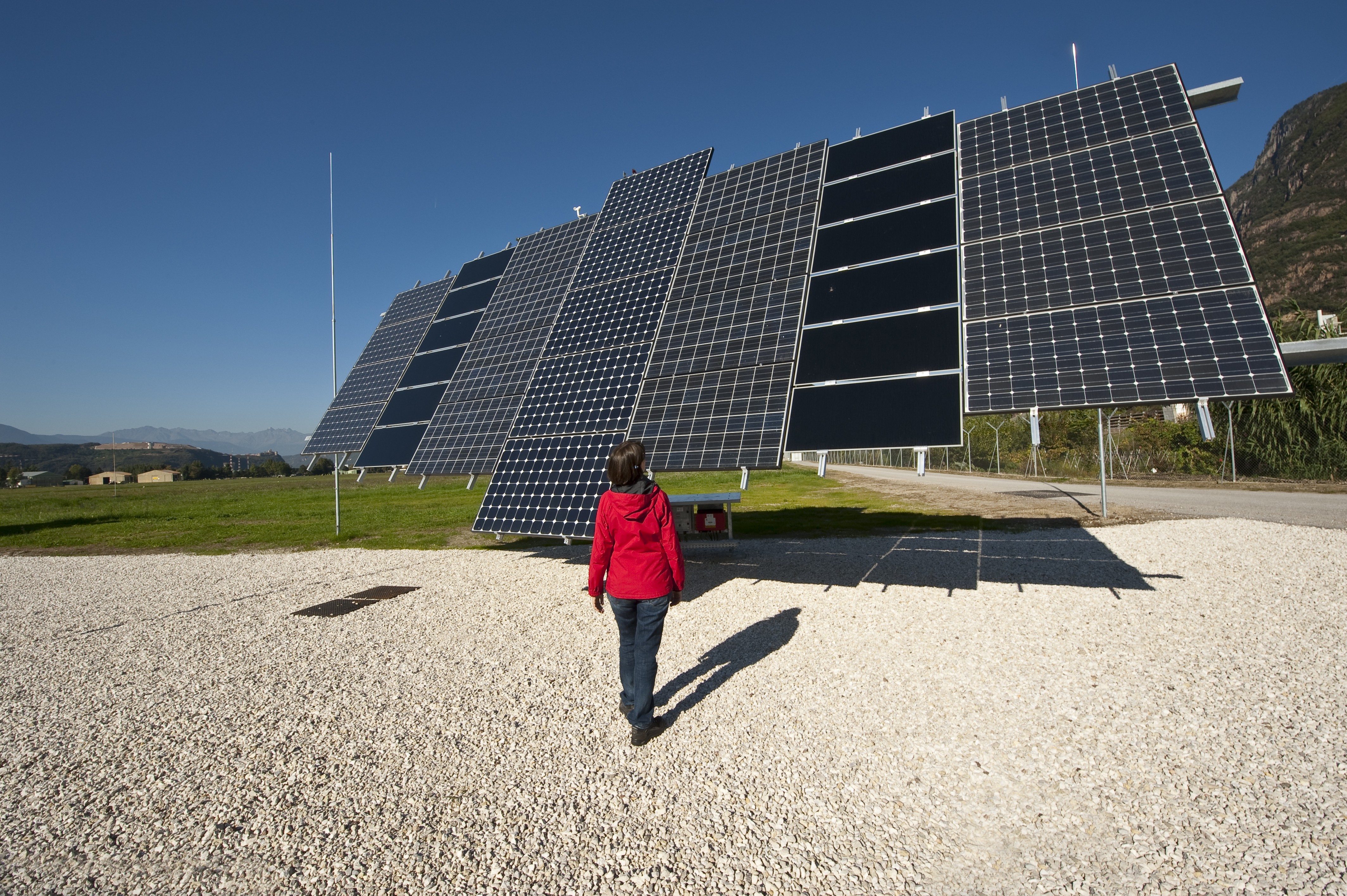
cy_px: 448
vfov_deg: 81.1
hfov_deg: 104.3
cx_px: 674
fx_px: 523
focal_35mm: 14
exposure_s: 1/100
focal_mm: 14
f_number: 20
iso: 200
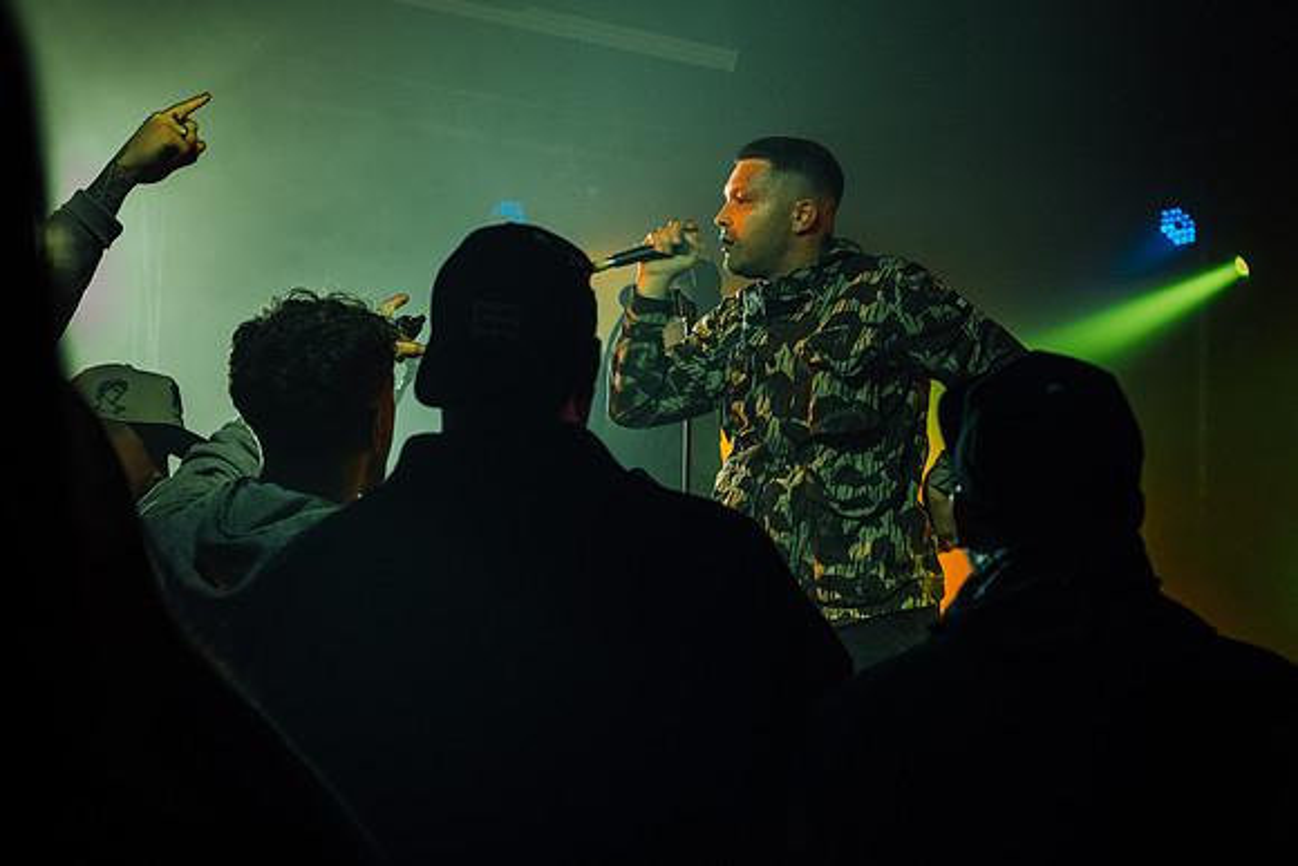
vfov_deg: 23.0
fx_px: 2126
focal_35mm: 59
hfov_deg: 33.9
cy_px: 402
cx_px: 696
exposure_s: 1/60
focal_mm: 36.5
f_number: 3.2
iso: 1600
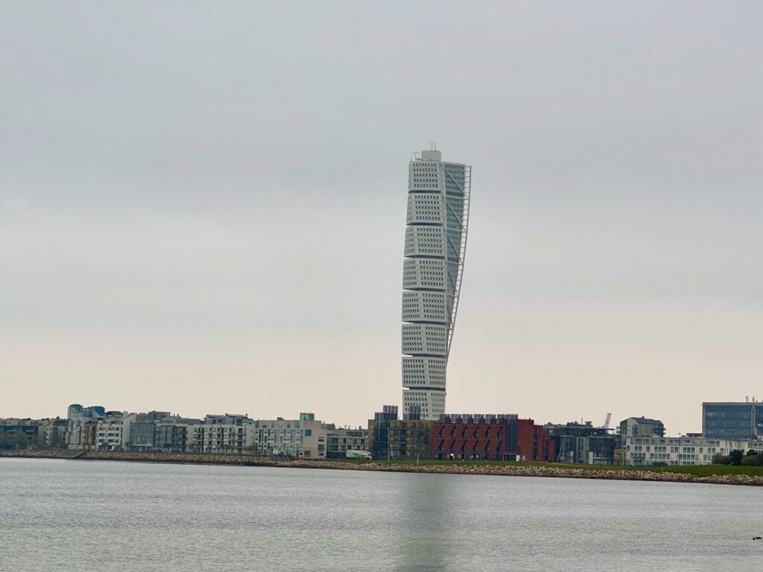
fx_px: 1697
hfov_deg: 25.3
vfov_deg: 19.1
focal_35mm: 77
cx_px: 382
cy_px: 286
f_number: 2.8
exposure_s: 1/99
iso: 40
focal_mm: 9
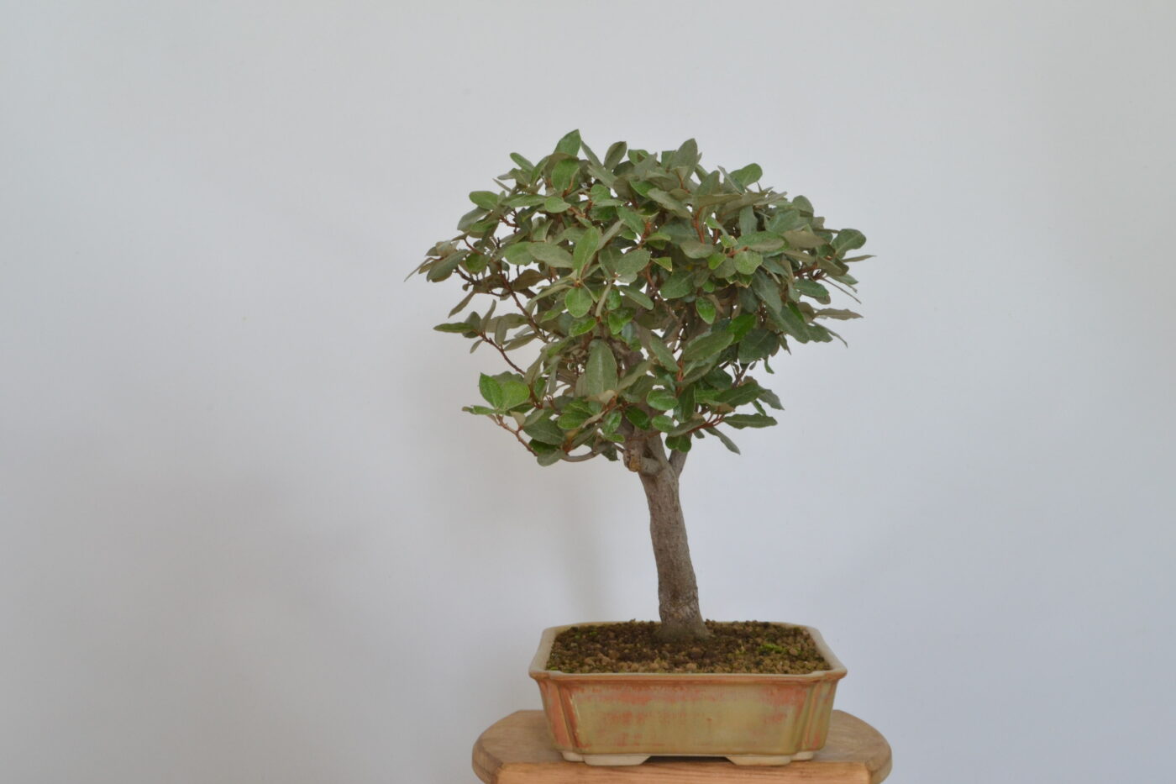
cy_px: 392
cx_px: 588
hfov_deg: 36.9
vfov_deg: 25.1
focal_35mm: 54
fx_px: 1764
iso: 800
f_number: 18
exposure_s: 1/5
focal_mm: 36
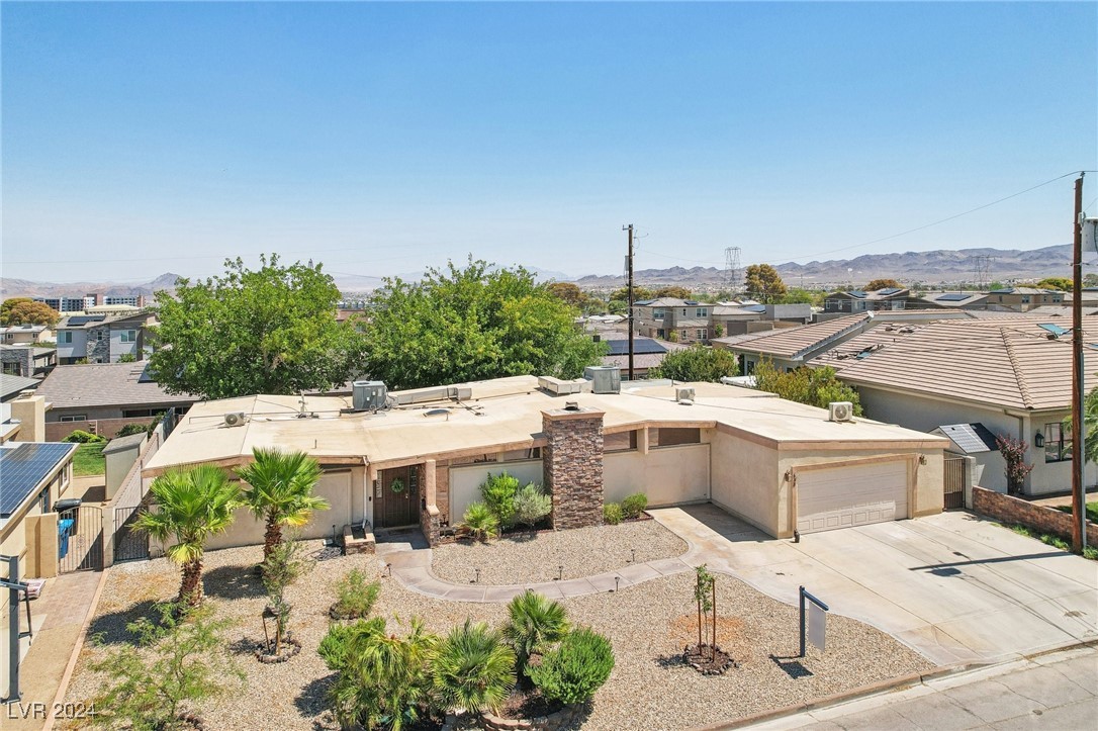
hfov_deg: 78.6
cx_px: 549
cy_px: 366
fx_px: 671
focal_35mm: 22
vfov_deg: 57.2
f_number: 2.8
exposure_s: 1/350
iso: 100
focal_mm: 8.4
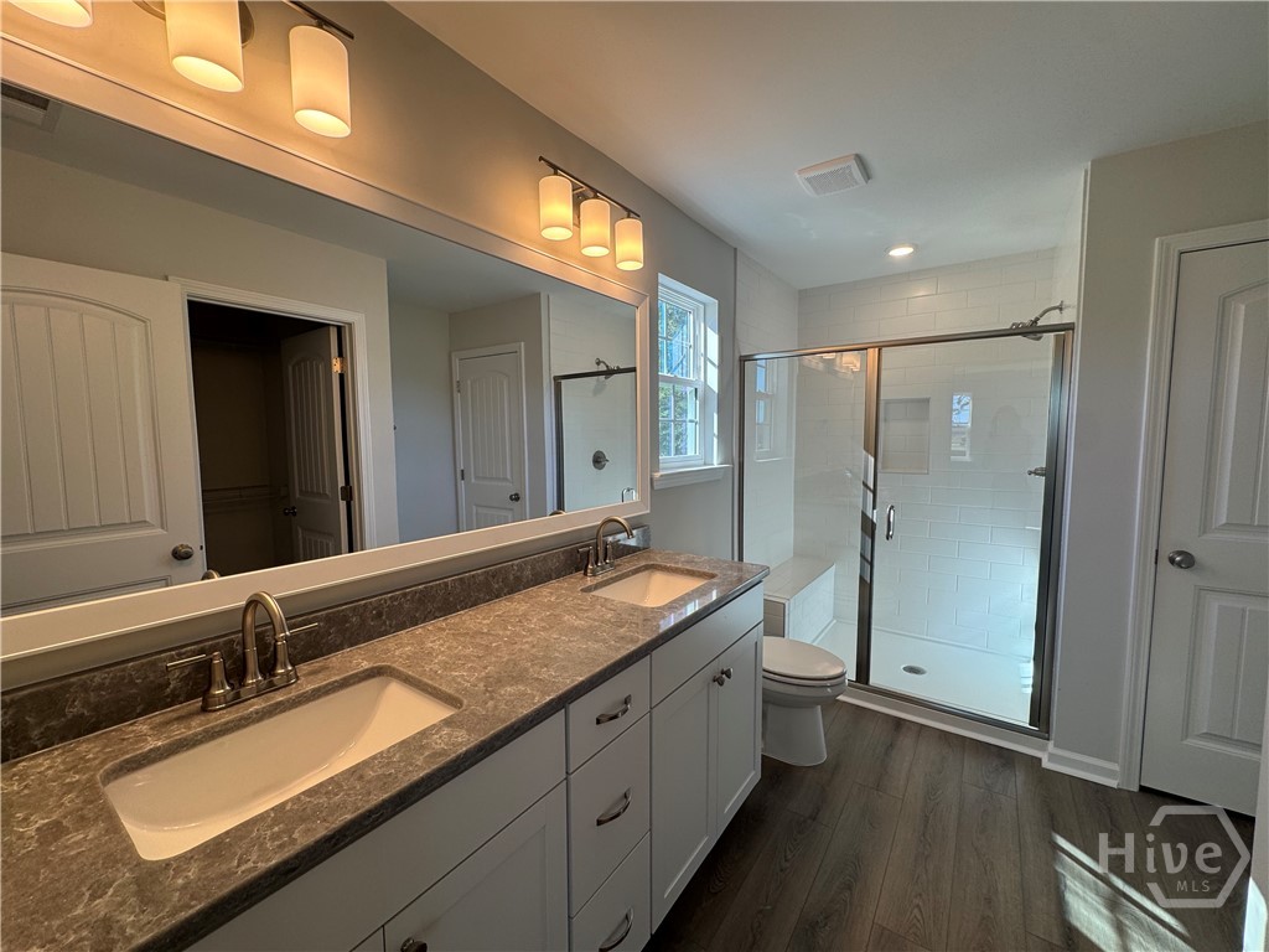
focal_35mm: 14
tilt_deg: -4.6
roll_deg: +0.2
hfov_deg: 102.1
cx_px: 634
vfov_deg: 85.7
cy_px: 476
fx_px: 513
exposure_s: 1/124
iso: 40
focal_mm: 2.22
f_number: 2.2
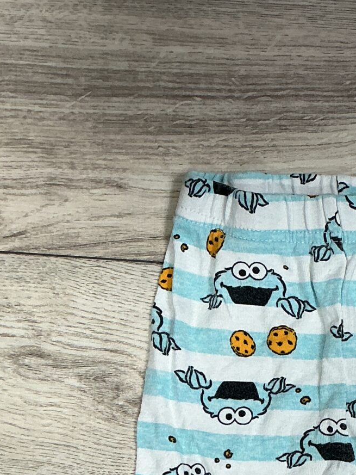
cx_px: 407
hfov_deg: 16.7
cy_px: 414
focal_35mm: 85
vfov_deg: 22.5
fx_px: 1165
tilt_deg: -83.3
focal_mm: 3
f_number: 1.8
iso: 40
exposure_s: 1/50
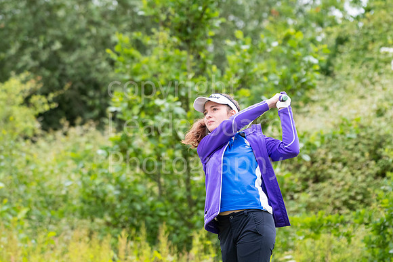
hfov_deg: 4.7
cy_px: 131
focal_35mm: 435
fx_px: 4750
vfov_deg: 3.2
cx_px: 196
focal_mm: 290
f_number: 5.6
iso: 1600
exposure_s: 1/1000
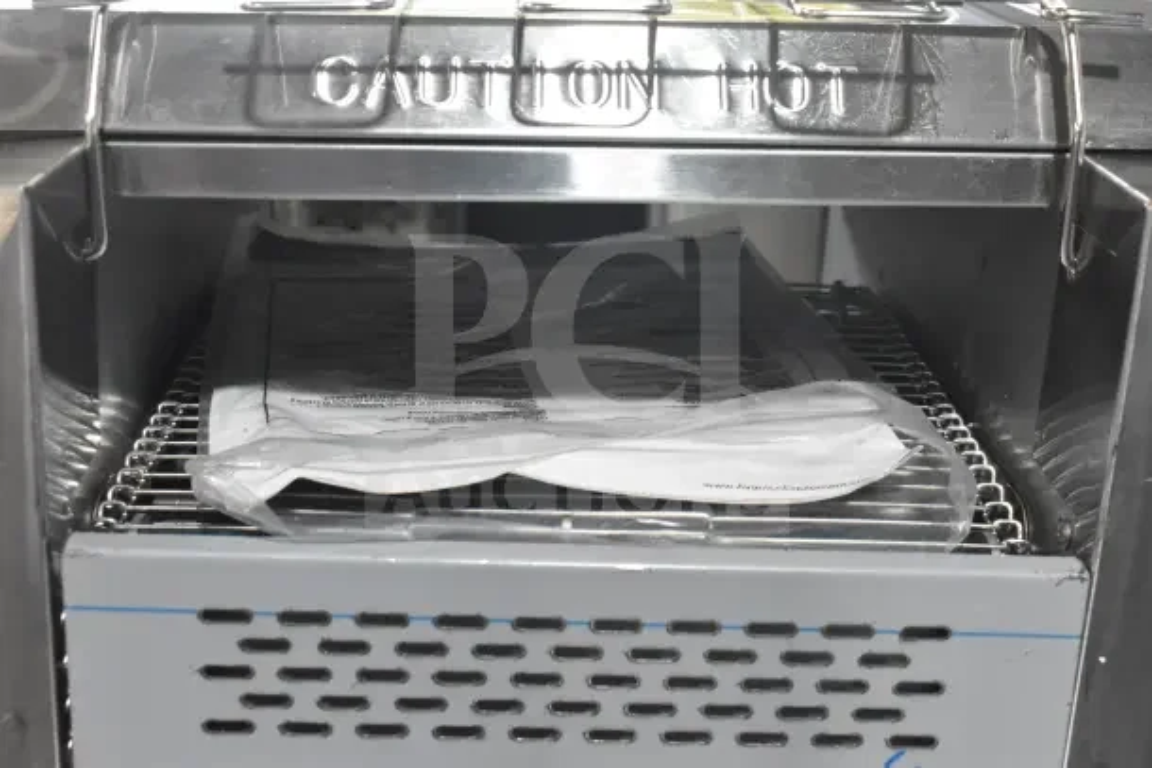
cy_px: 384
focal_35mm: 52
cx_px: 576
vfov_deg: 25.8
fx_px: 1680
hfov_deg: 37.8
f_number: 8
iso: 6400
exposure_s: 1/250
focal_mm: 35
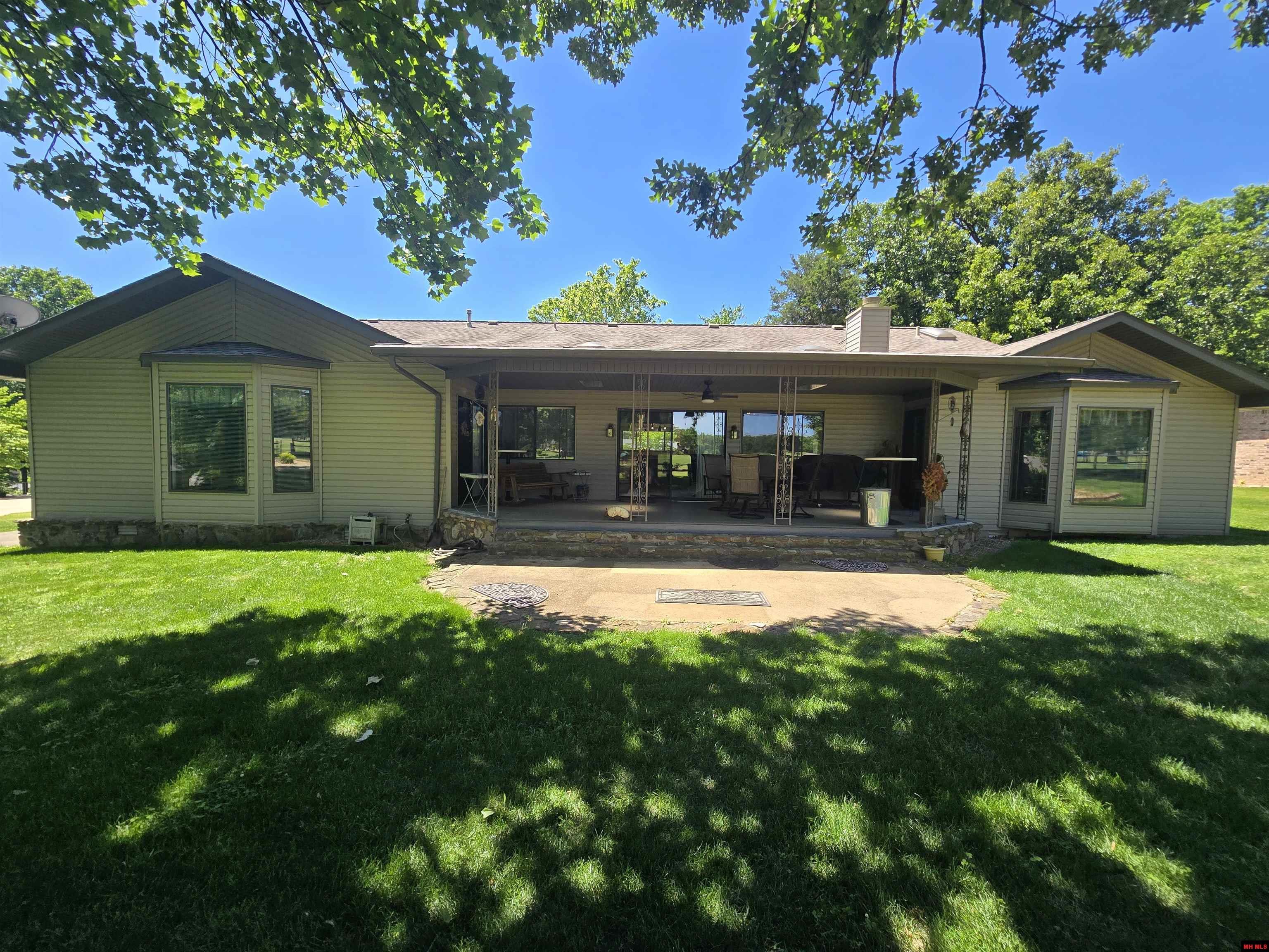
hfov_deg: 106.2
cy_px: 476
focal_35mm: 13
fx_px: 477
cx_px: 634
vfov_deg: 89.9
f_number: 2.2
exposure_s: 1/852
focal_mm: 2.2
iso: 50
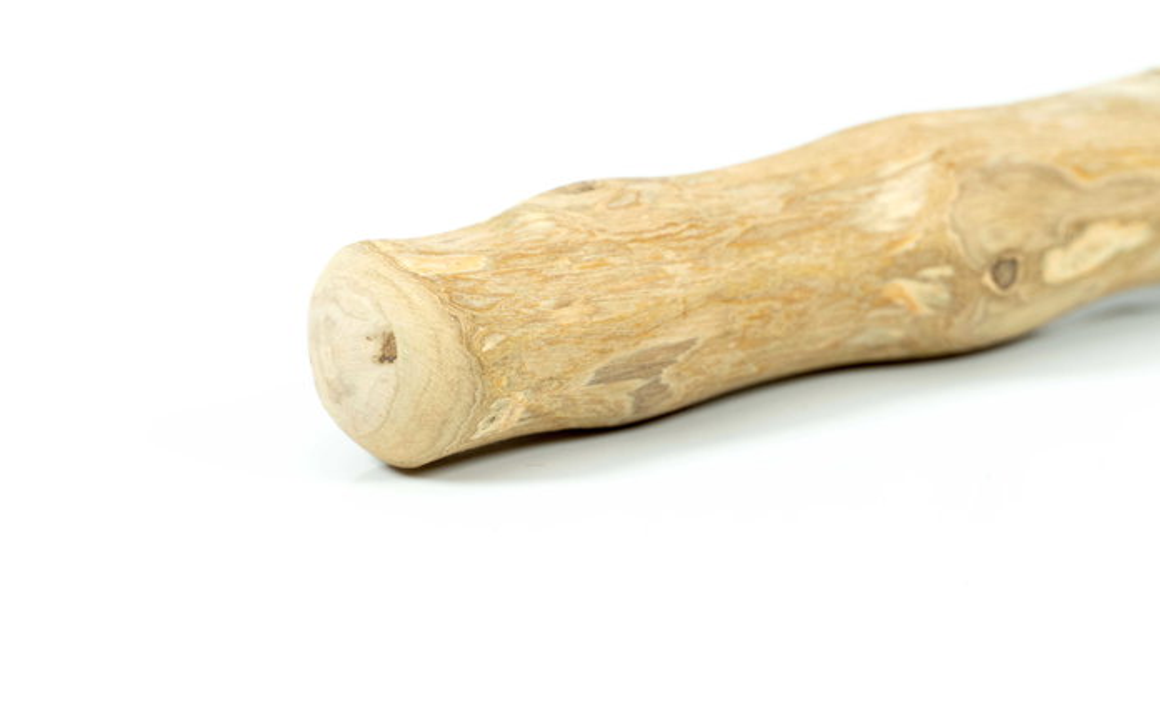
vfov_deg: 6.3
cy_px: 379
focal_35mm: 208
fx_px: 6560
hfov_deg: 10.1
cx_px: 578
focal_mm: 135
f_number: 9
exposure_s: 1/125
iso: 640
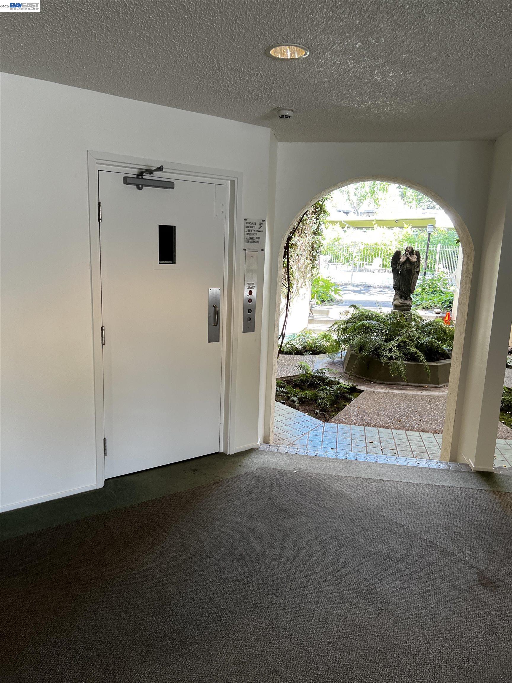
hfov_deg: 53.1
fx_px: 513
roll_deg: -1.7
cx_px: 256
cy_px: 342
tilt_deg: -11.1
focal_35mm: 26
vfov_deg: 67.3
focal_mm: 5.7
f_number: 1.5
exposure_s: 1/120
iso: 100
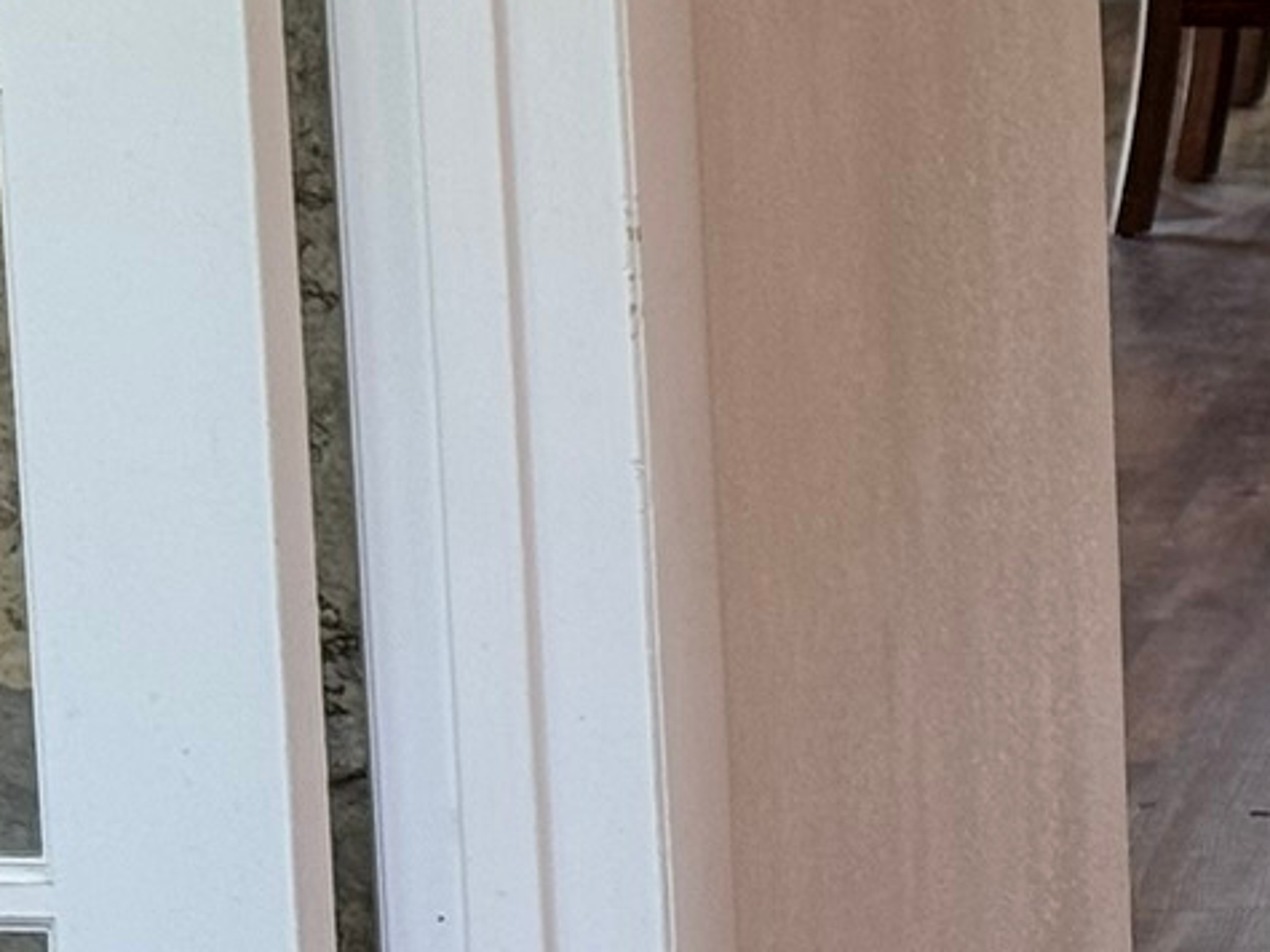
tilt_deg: -9.9
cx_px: 2505
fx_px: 7593
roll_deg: +0.7
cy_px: 182
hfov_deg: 9.0
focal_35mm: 207
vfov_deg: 7.2
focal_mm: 6.76
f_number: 1.78
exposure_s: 1/120
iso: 100
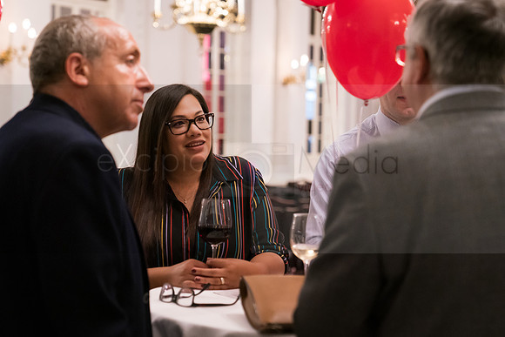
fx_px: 1125
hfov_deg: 25.3
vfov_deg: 17.0
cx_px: 253
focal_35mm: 80
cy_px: 184
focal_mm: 70
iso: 6400
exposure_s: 1/100
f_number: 2.8
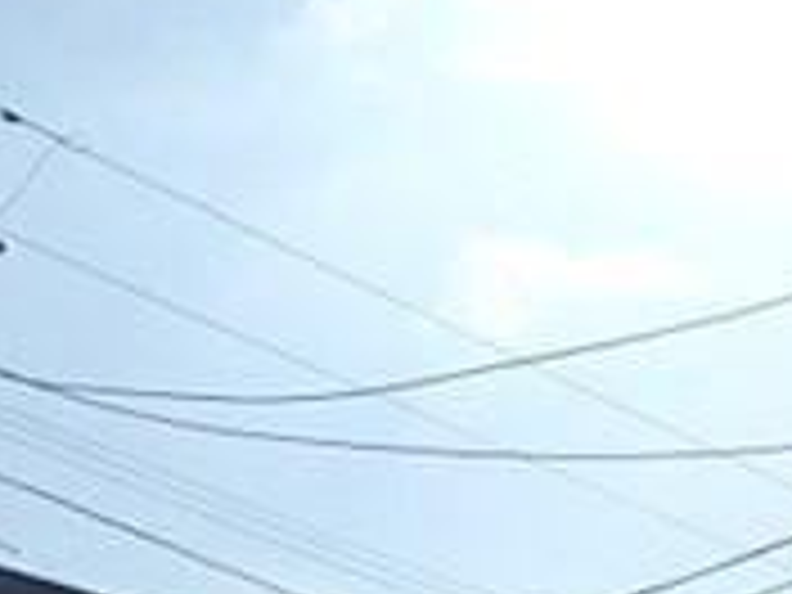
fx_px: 2082
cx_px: 783
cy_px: 801
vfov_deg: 15.4
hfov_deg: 20.9
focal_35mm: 91
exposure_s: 1/400
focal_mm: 4.5
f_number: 8
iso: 100
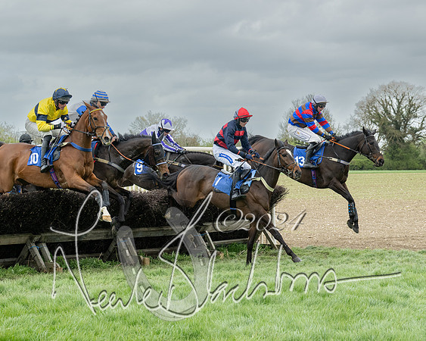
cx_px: 234
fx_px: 1276
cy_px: 204
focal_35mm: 101
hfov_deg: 19.0
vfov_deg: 15.2
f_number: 5
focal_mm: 70
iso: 400
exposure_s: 1/1000
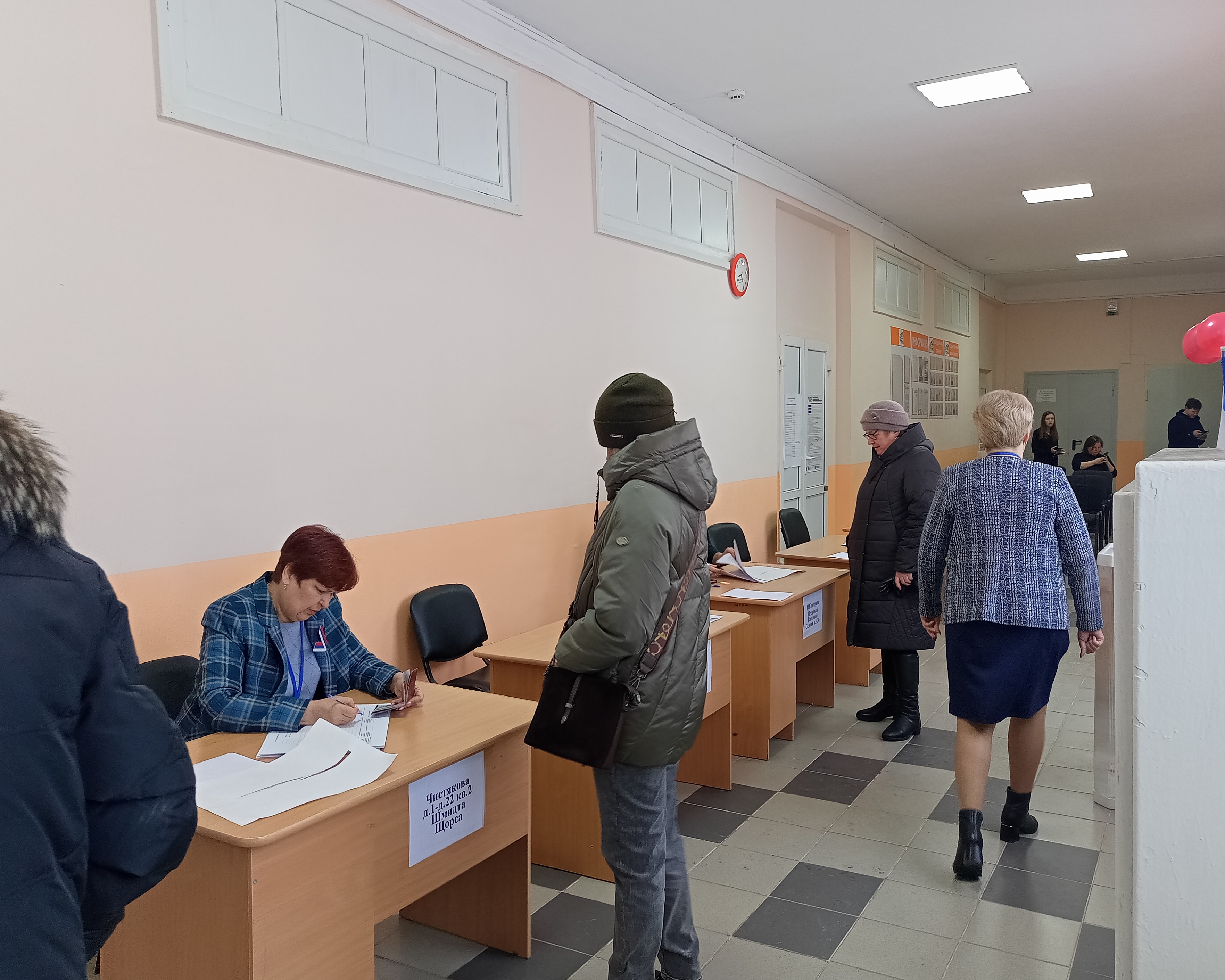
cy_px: 477
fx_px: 1124
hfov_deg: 57.2
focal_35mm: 31
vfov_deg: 47.1
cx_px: 615
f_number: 1.8
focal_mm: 4.69
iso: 235
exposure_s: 1/100
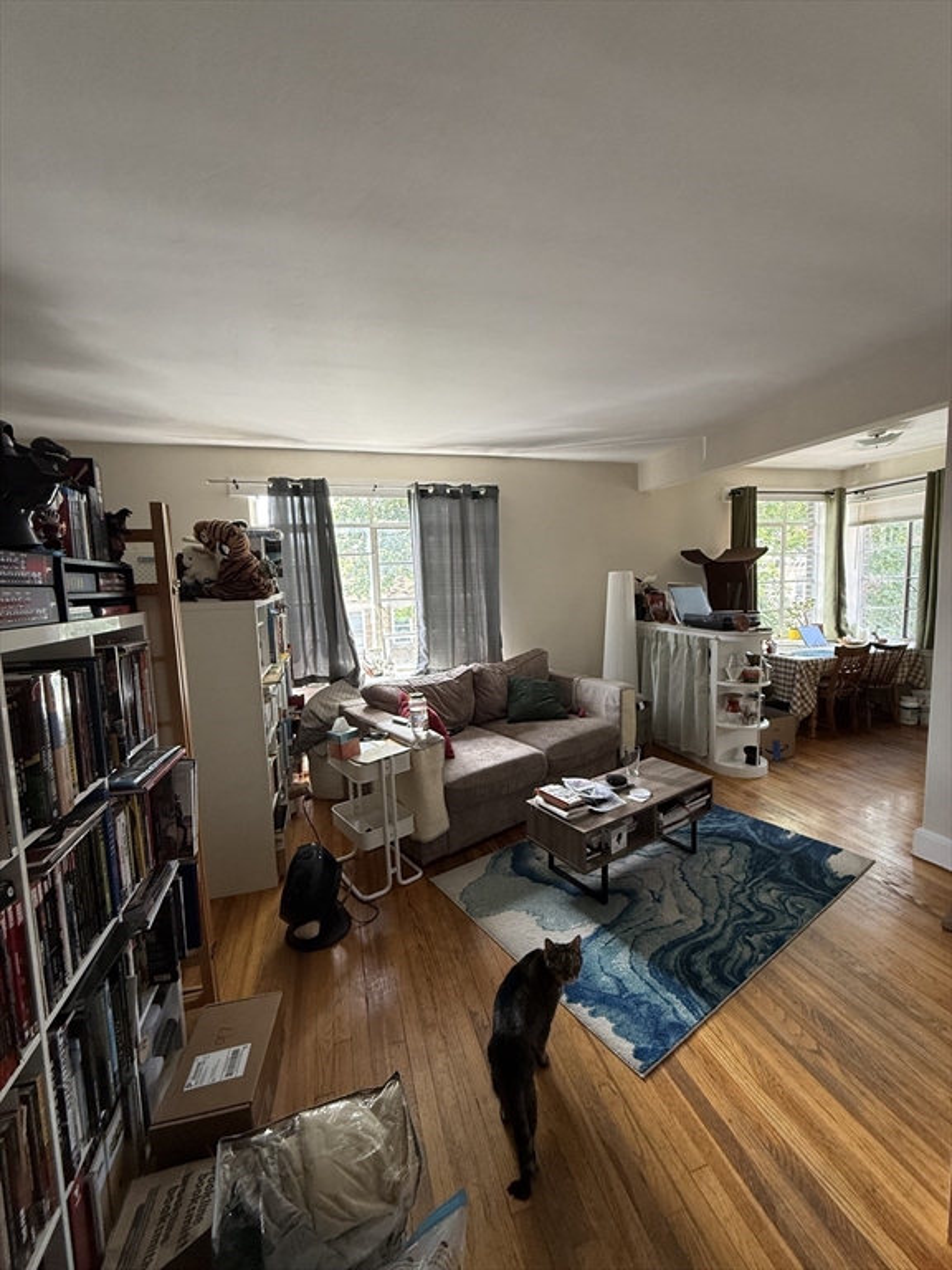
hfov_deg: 85.7
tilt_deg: -5.2
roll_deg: +0.9
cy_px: 635
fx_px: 513
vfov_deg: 102.1
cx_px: 476
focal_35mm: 14
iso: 200
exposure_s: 1/99
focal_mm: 2.22
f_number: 2.2
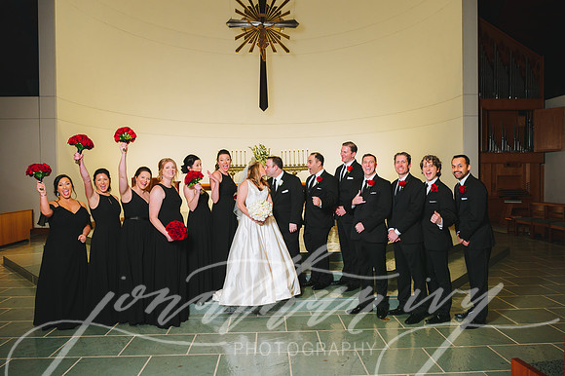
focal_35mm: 24
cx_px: 282
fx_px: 376
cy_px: 188
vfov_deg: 53.1
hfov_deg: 73.8
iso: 1250
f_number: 5
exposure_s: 1/160
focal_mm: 24
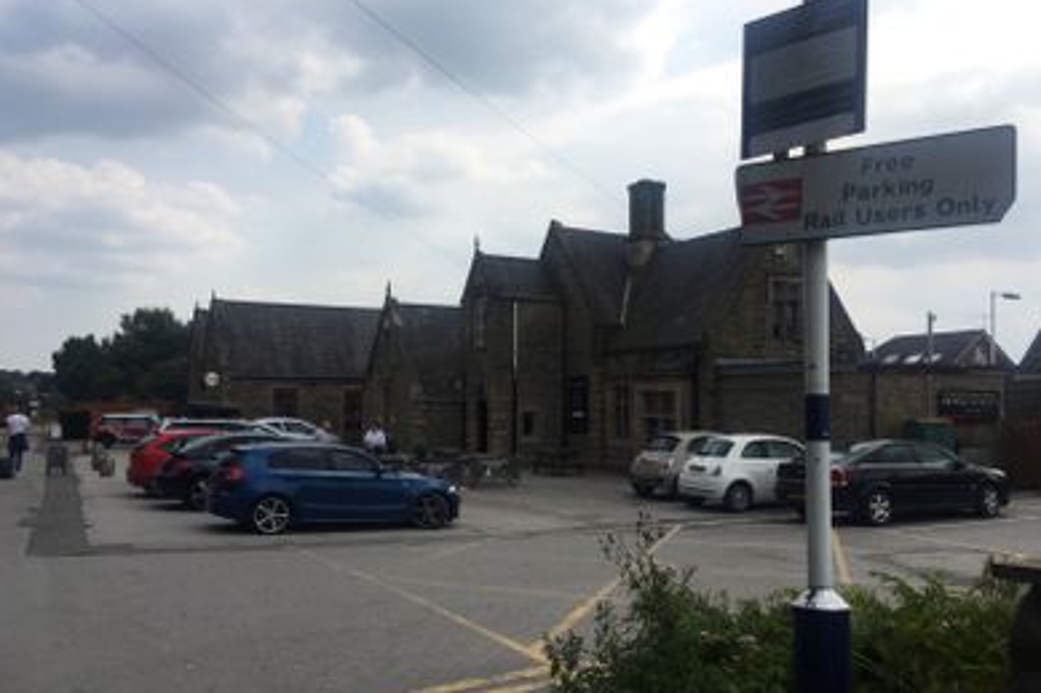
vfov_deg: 42.2
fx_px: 896
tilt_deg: +0.6
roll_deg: -1.2
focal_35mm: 31
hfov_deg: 60.3
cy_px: 388
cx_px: 508
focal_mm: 4.15
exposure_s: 1/2475
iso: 32
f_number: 2.2
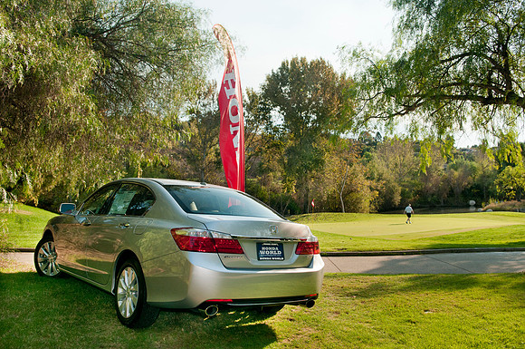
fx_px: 481
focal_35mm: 33
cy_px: 174
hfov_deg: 57.3
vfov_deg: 39.9
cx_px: 262
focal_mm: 22
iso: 250
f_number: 5
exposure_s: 1/320
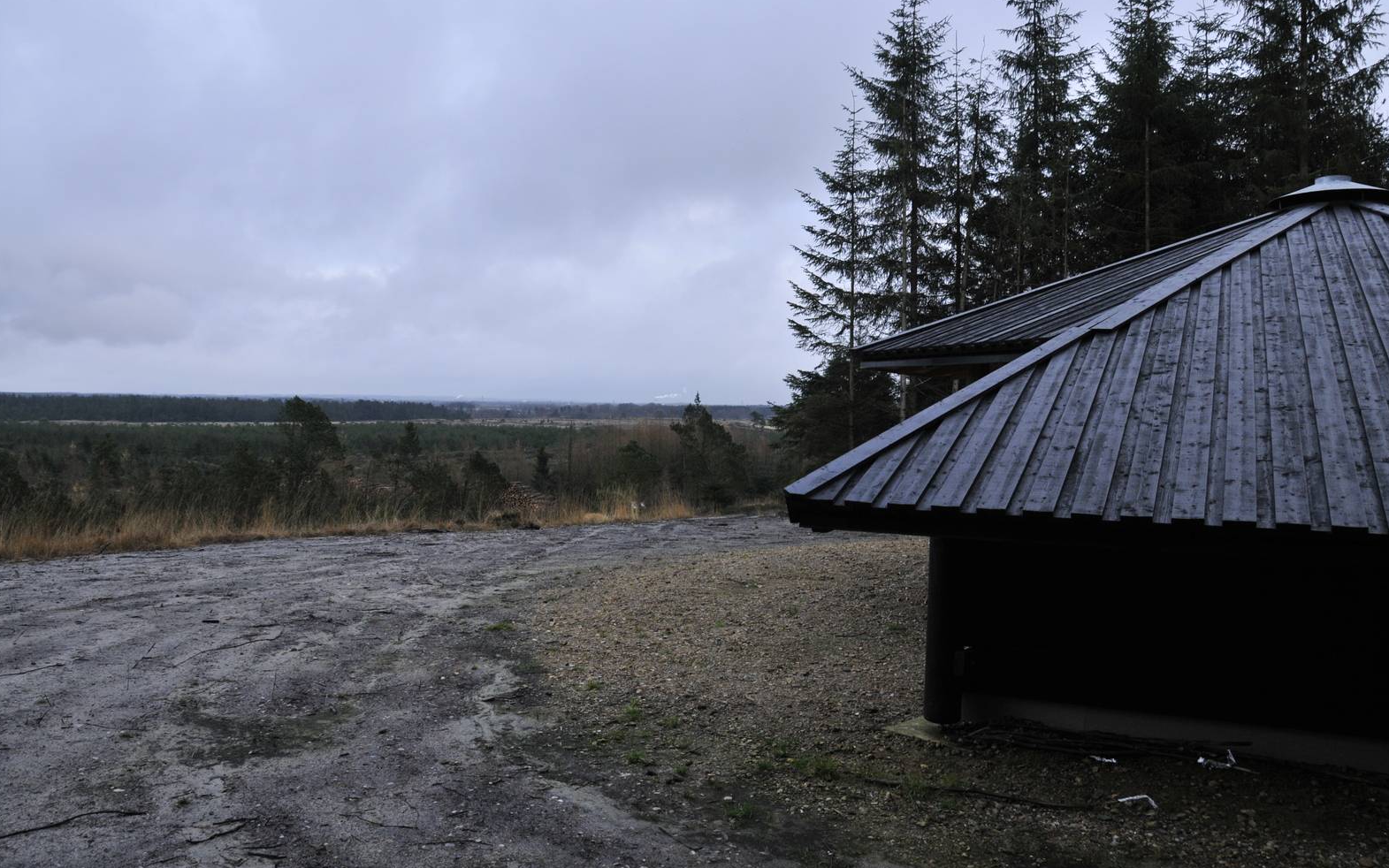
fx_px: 1060
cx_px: 687
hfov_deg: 66.5
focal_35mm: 28
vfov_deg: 44.5
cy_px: 408
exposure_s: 1/200
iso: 400
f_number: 6.3
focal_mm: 18
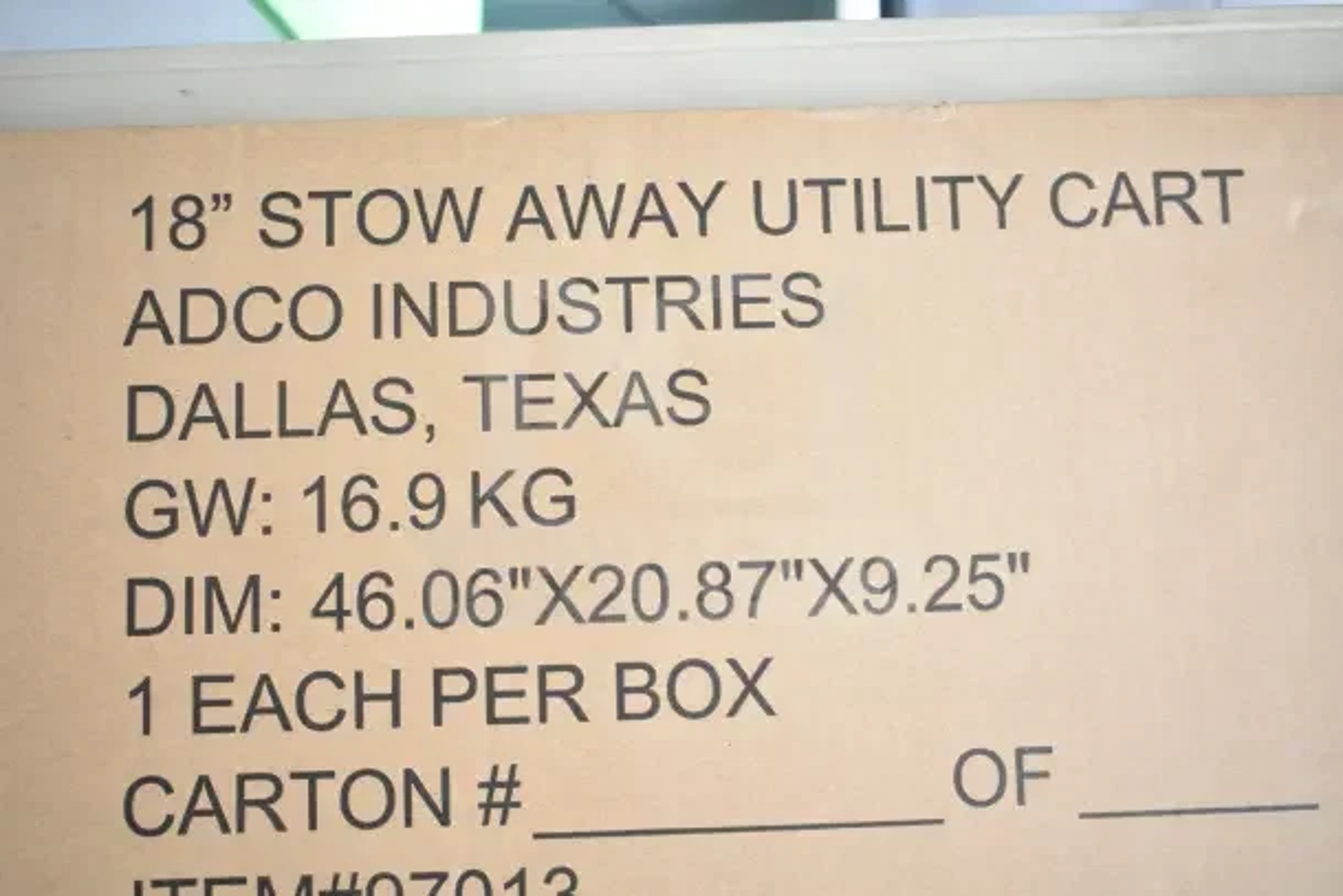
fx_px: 1343
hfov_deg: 53.1
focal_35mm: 36
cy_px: 448
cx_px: 672
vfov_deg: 36.9
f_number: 4
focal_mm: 24
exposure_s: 1/40
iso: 900
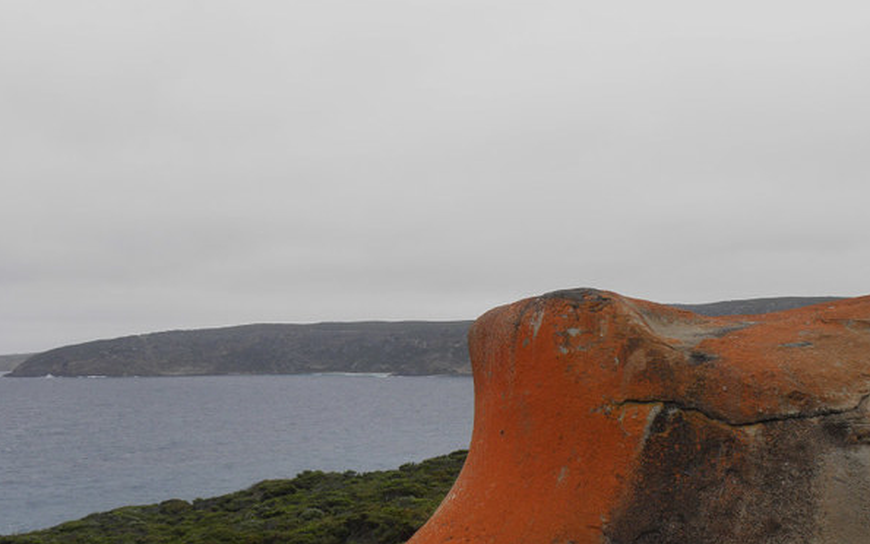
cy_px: 336
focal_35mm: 65
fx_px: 1541
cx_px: 415
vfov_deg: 20.0
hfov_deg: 31.5
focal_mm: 10.29
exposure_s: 1/320
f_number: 4.5
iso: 100
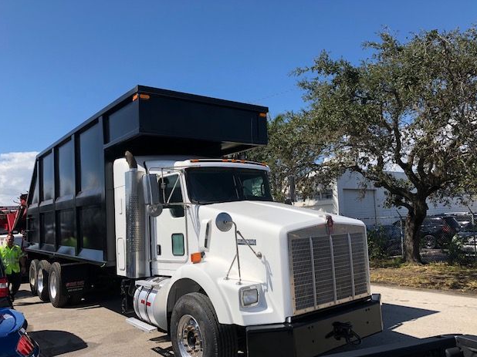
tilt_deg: +3.8
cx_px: 244
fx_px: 399
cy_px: 184
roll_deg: +3.3
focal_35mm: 29
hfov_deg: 61.7
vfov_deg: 48.2
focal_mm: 4
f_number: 1.8
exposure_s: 1/2558
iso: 20
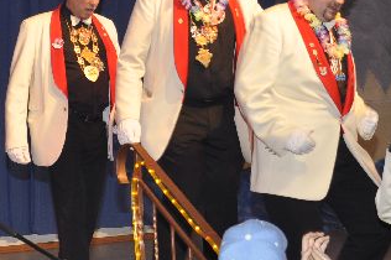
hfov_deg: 17.9
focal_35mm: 114
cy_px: 35
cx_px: 236
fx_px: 1237
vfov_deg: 11.9
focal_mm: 30
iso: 400
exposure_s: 1/60
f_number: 5
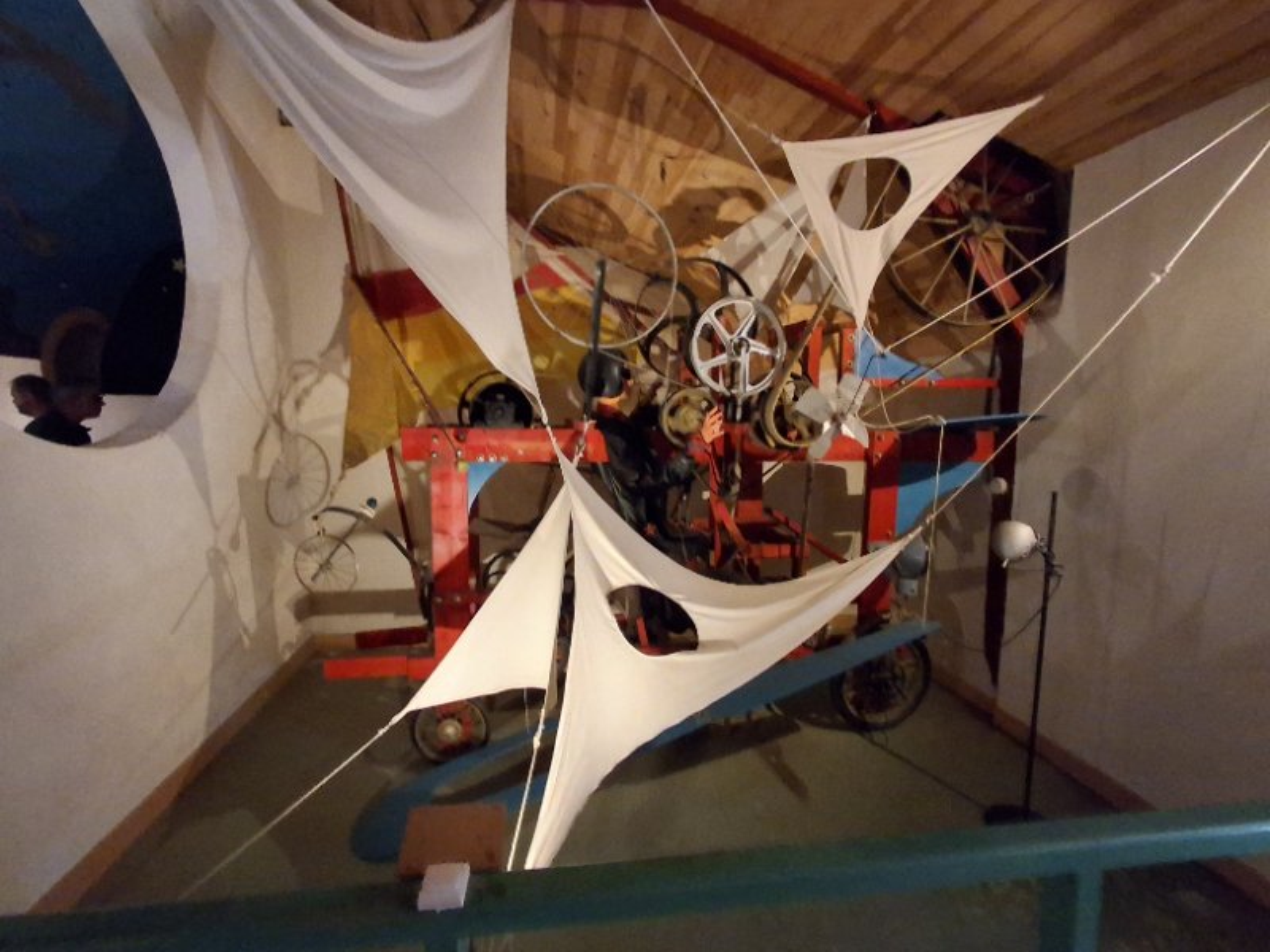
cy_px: 476
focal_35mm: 16
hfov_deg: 94.5
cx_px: 635
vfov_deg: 78.1
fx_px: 587
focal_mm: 1.64
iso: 500
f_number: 2.2
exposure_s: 1/33
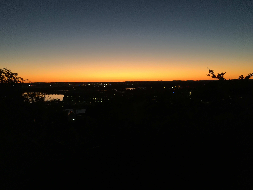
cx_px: 126
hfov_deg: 61.7
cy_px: 95
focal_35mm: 29
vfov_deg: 48.2
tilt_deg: -4.5
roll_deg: +1.5
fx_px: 212
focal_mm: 4.15
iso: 80
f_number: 2.2
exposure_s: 1/30
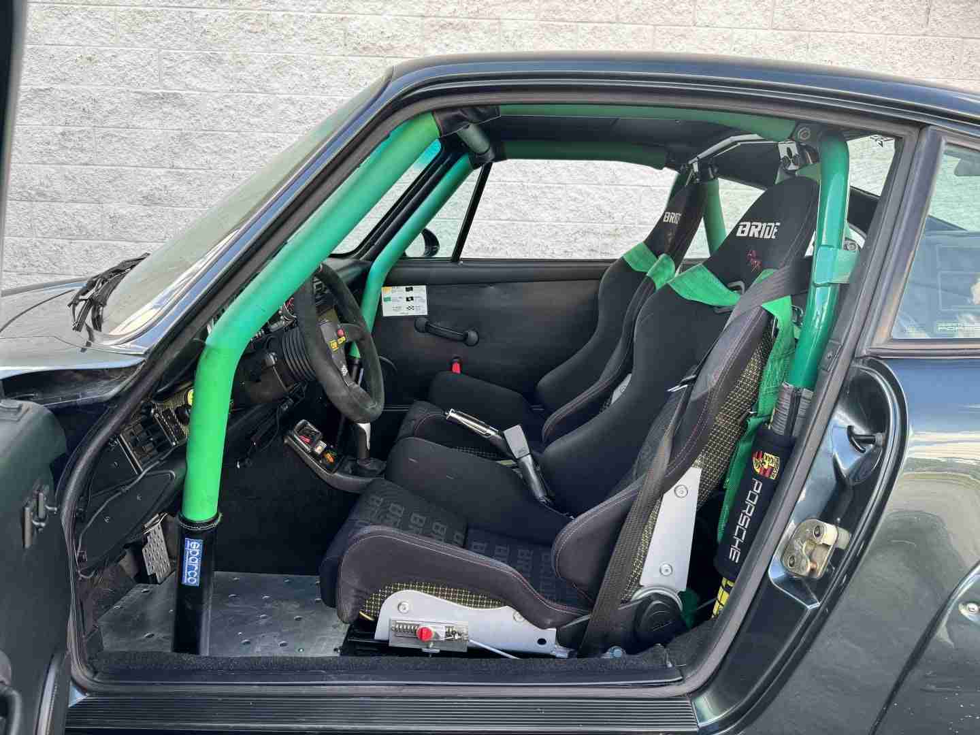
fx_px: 679
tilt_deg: -14.3
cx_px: 490
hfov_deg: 71.6
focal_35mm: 24
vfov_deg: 56.8
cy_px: 368
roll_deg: -2.2
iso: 100
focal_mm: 6.76
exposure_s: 1/121
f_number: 1.78
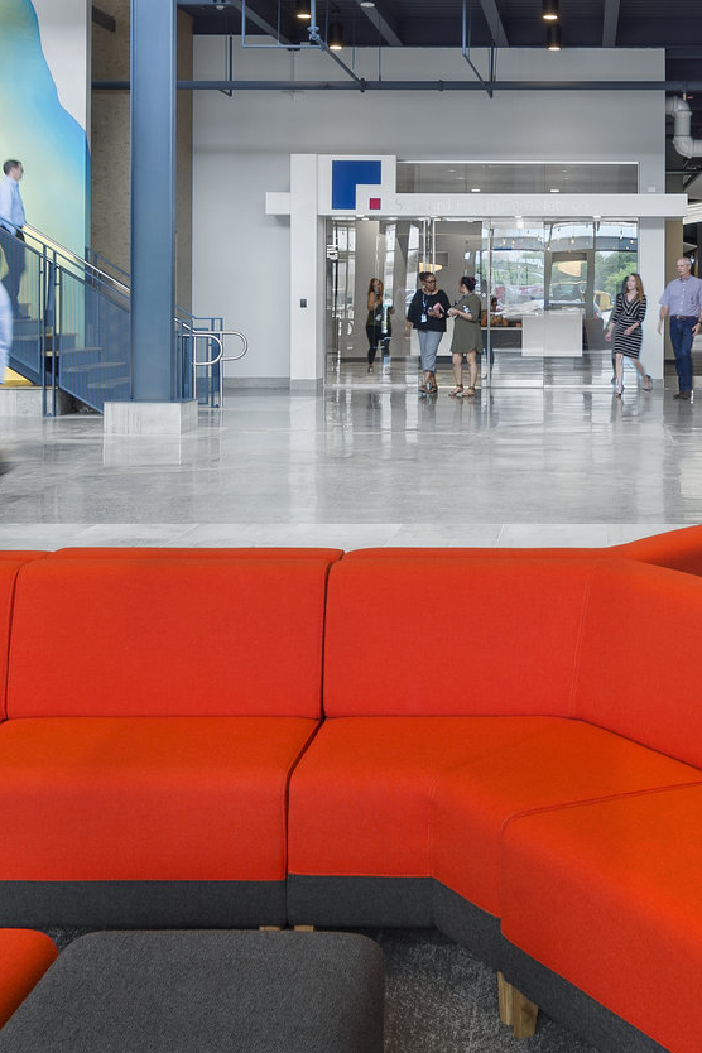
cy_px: 286
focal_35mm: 60
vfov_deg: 32.9
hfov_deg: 22.3
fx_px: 1755
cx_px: 574
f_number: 5.6
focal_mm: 20
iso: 100
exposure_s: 1/20
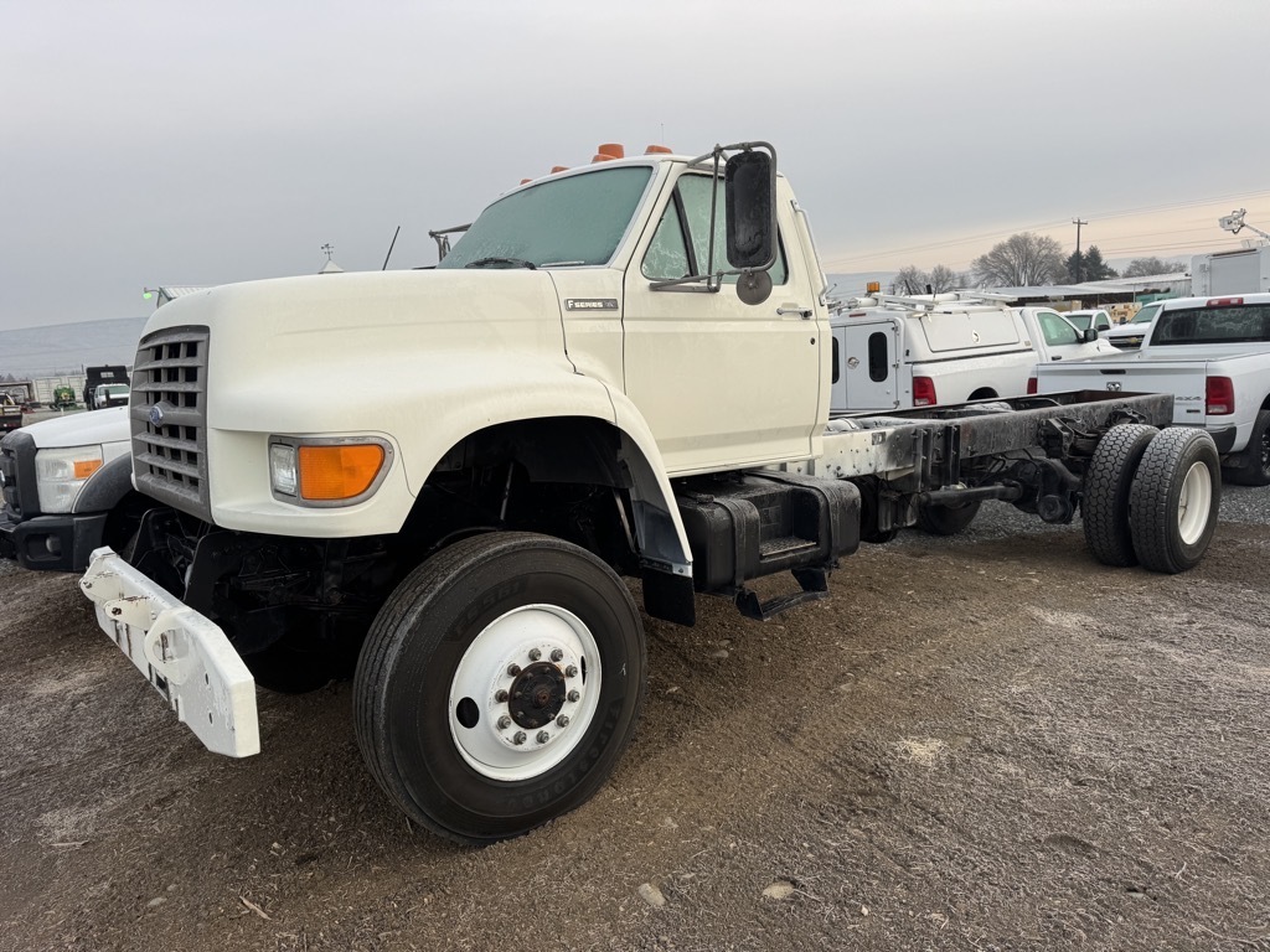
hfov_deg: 71.6
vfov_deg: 56.8
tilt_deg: -8.4
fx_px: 881
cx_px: 635
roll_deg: +3.4
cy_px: 476
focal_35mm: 24
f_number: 1.78
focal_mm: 6.76
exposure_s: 1/715
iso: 80
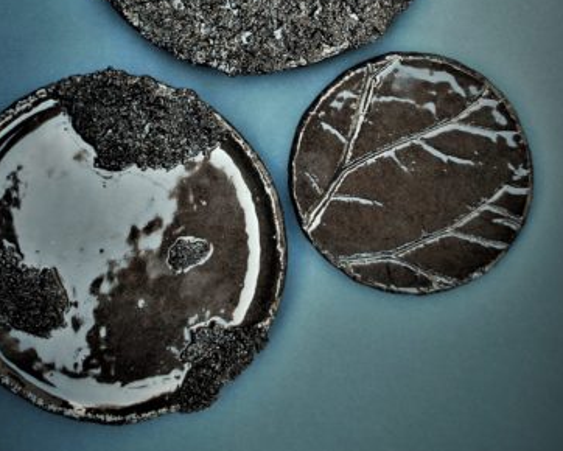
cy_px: 53
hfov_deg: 34.1
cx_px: 246
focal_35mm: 55
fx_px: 917
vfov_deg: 26.8
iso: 220
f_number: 4
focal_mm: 22
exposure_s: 1/30
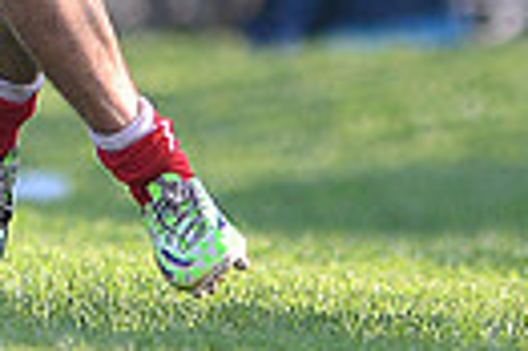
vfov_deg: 0.7
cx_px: -528
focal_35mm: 1864
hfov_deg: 1.1
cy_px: -305
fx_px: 27304
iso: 560
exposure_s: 1/1600
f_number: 4
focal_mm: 420
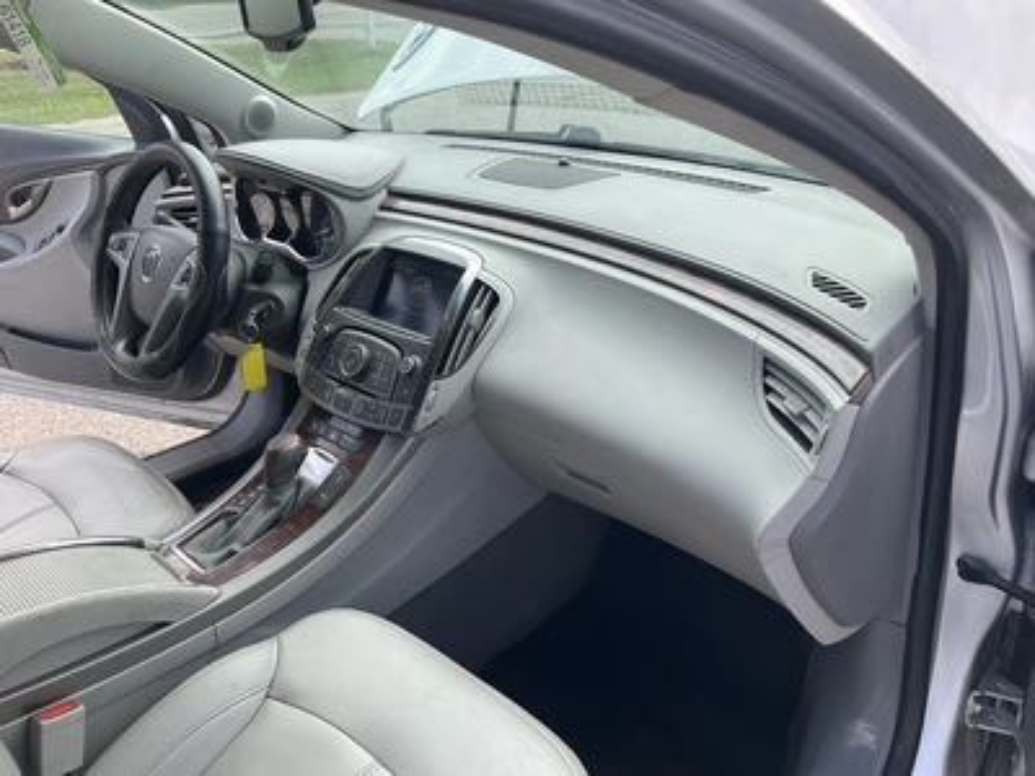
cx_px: 518
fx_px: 867
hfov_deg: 61.7
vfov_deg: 48.2
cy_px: 388
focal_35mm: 29
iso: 25
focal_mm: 3
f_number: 1.8
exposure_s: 1/378
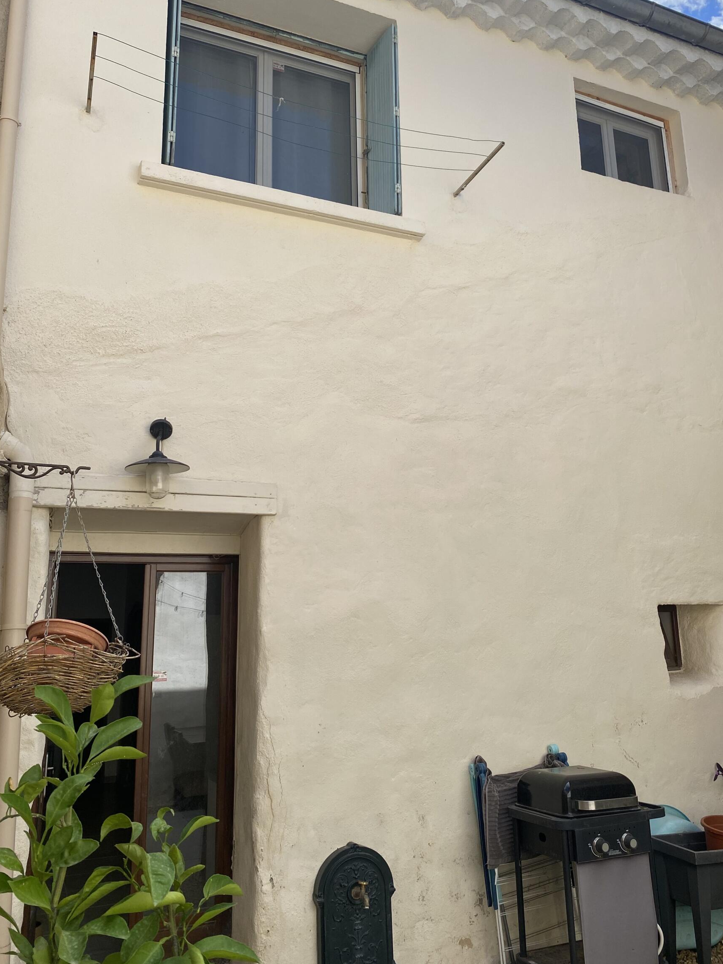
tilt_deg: +14.6
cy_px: 448
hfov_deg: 48.2
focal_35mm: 29
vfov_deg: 61.6
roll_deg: +0.7
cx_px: 387
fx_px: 808
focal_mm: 4.25
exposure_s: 1/1727
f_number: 1.8
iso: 32
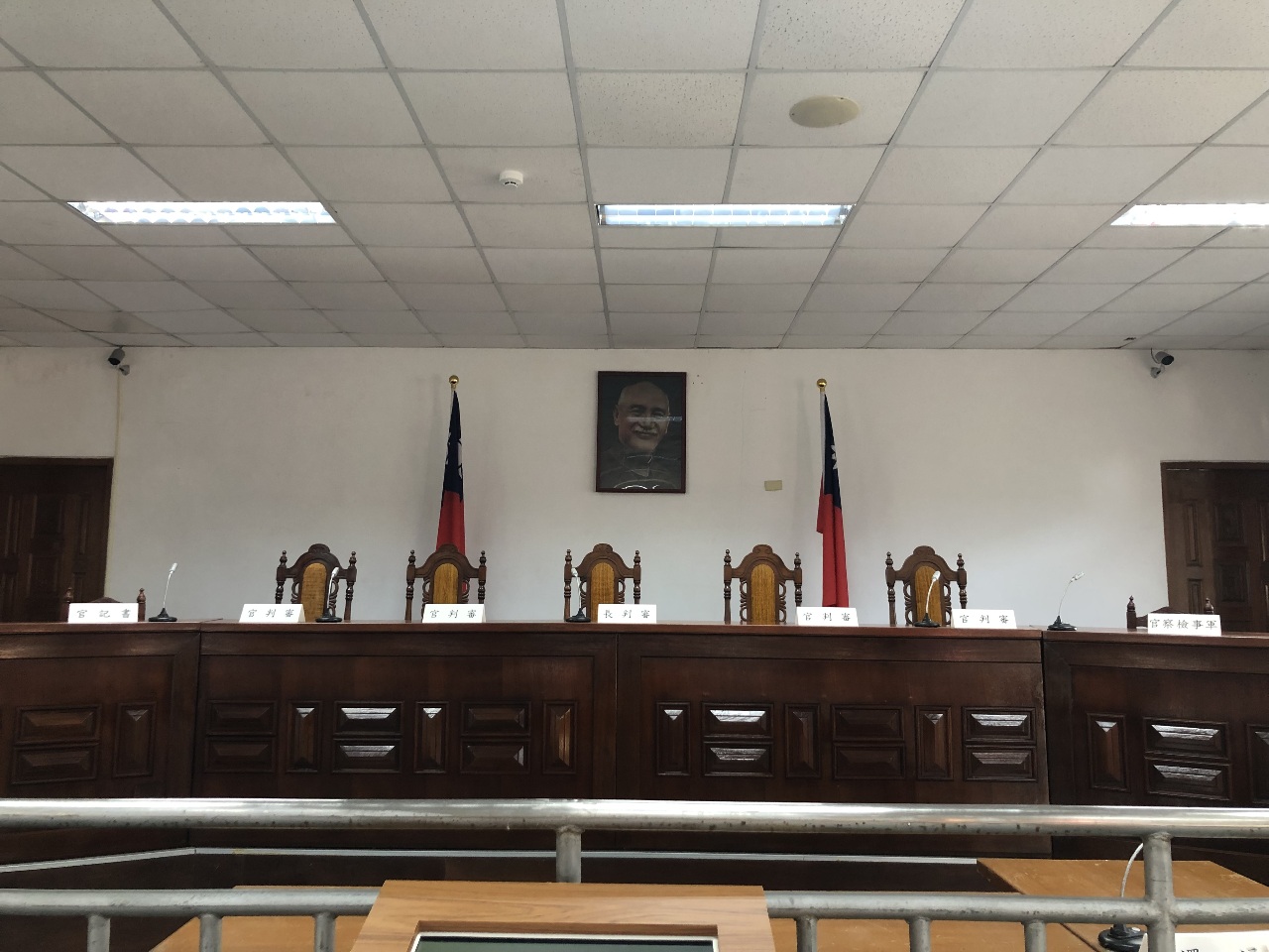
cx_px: 634
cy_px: 476
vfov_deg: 49.7
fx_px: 1026
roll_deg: -0.4
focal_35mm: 28
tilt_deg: +6.6
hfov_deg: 63.4
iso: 50
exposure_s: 1/15
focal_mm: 3.99
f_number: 1.8
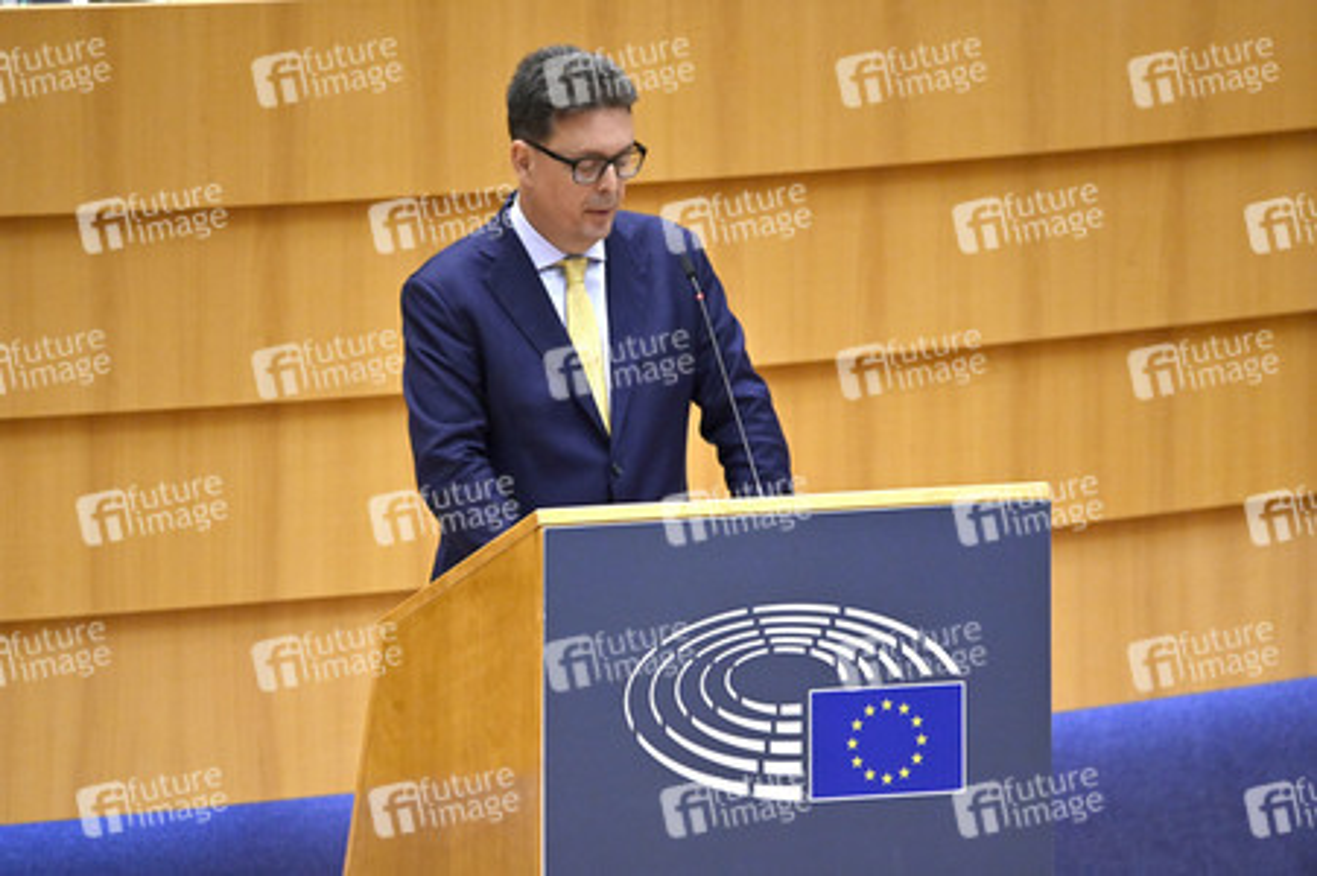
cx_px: 658
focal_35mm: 600
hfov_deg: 3.4
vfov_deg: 2.3
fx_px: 21933
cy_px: 438
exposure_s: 1/500
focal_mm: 600
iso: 4000
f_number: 6.3
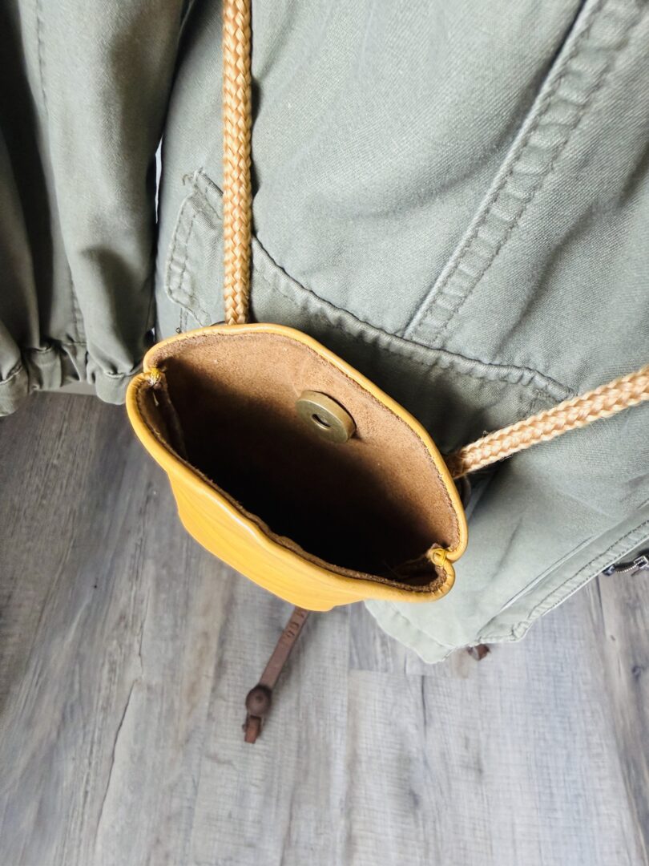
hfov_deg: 56.8
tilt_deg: -56.1
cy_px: 433
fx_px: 600
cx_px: 324
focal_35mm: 24
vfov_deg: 71.6
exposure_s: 1/63
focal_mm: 2.22
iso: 320
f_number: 2.2
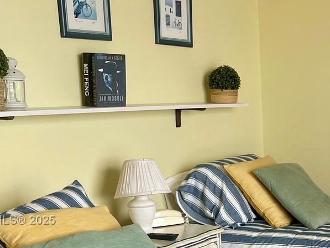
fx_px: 639
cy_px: 221
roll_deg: +1.4
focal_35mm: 67
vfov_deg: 21.5
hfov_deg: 27.5
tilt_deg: -12.5
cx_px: 321
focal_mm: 5.1
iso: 32
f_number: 1.6
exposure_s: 1/163
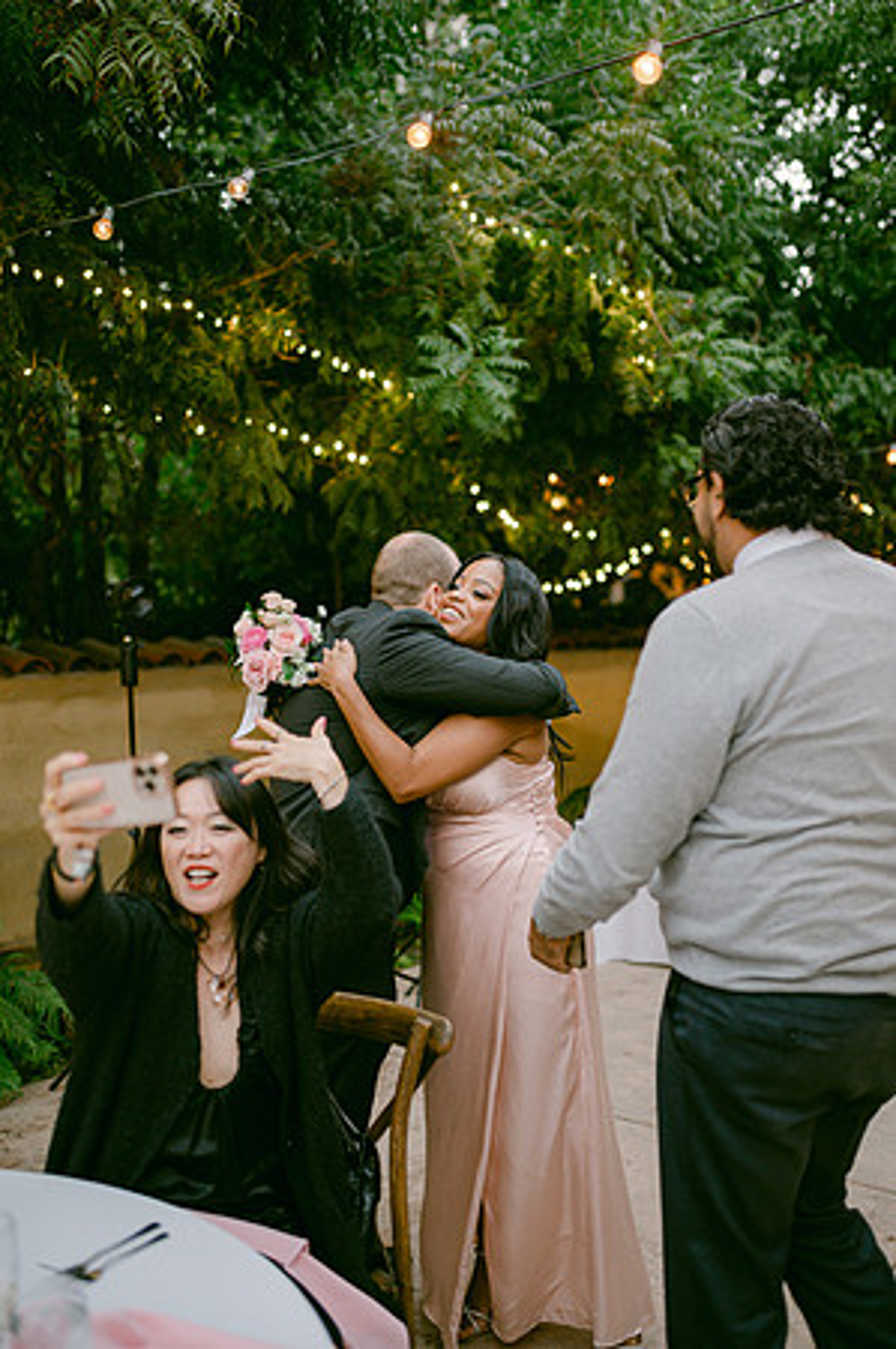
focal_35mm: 35
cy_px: 674
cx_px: 448
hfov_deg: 37.8
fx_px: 1310
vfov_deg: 54.5
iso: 800
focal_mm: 35
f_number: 1.8
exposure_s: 1/250
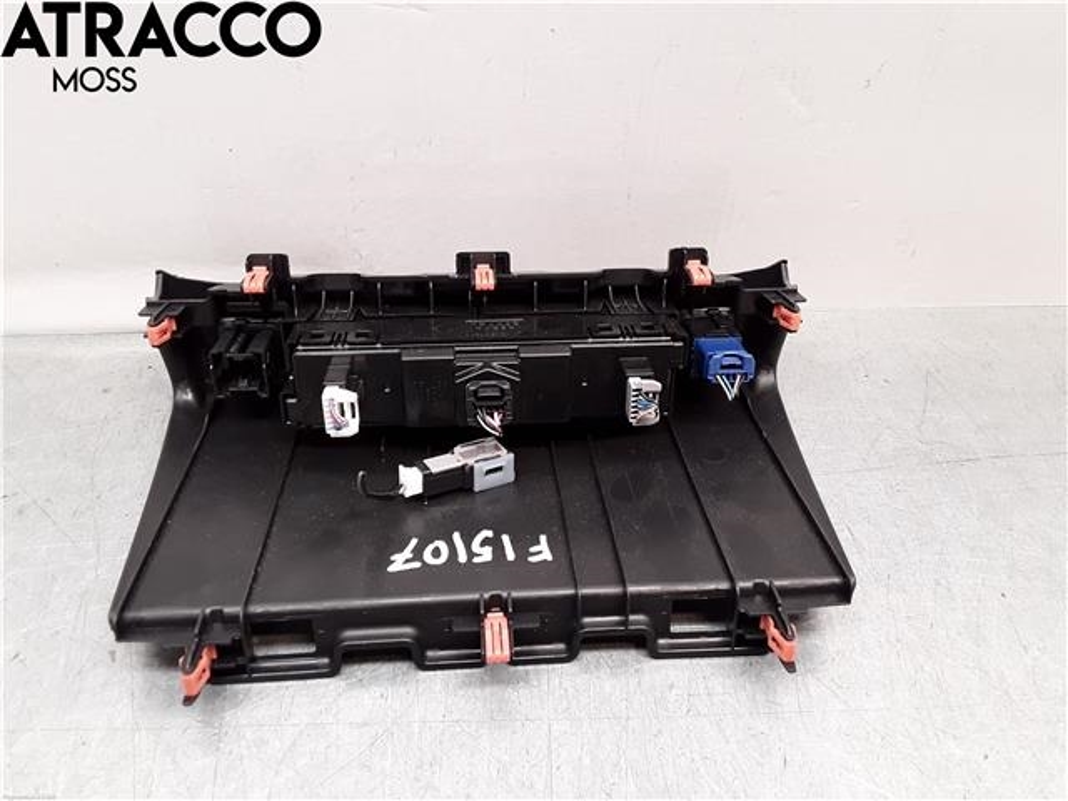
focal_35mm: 28
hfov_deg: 63.4
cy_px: 400
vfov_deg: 49.7
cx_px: 534
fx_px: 864
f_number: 1.9
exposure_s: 1/50
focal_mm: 2.91
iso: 64
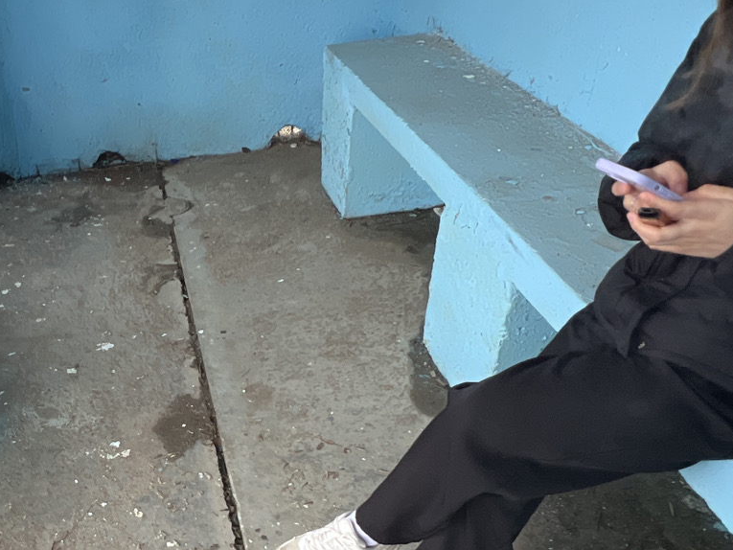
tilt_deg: -39.9
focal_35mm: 34
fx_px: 720
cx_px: 142
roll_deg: +8.0
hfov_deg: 50.5
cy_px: 411
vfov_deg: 40.6
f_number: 1.8
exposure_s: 1/99
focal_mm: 1.57
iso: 200
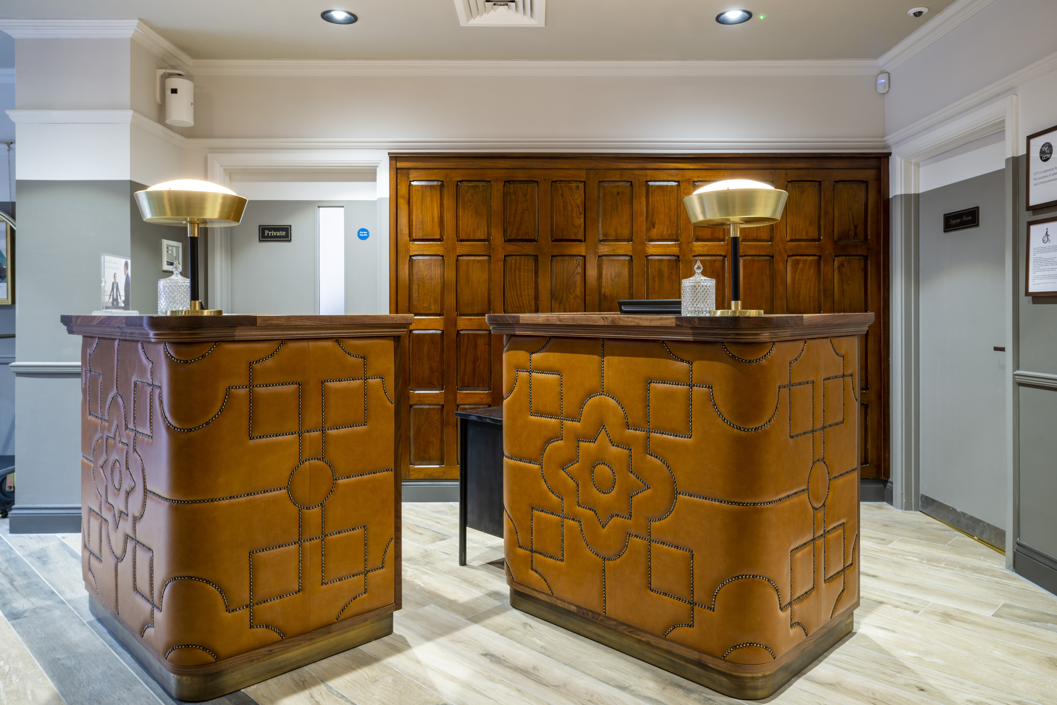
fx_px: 705
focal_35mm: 24
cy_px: 352
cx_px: 528
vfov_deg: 53.2
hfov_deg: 73.7
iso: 100
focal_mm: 24
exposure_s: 1.3
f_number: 11
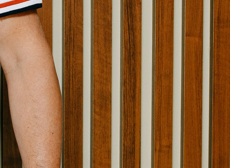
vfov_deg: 6.2
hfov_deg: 8.3
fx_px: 1546
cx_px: -130
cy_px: -11
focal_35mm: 235
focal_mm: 35
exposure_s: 1/160
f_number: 3.2
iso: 125
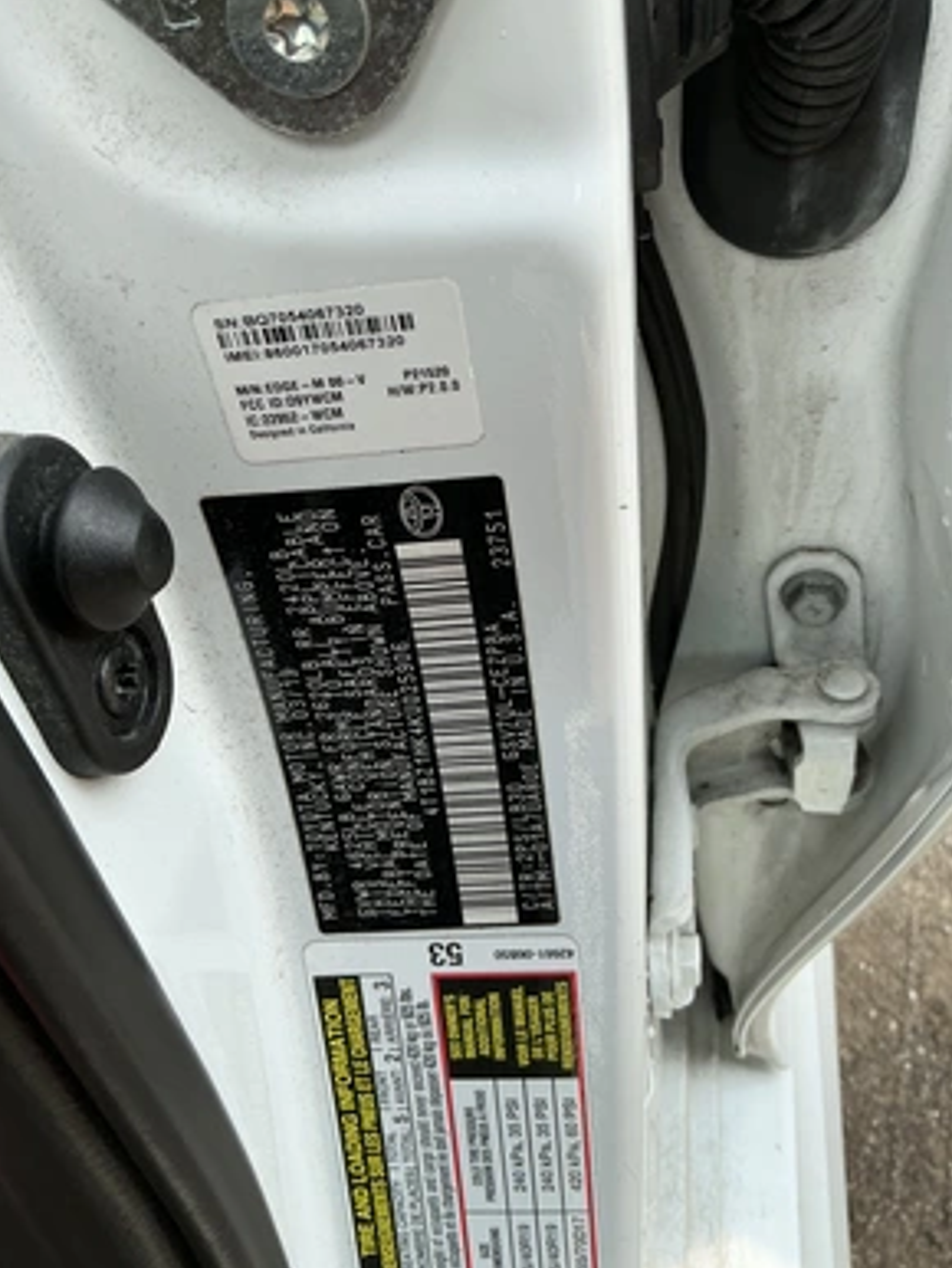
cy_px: 618
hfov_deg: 48.3
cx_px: 479
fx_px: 1062
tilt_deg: -46.0
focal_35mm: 29
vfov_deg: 61.6
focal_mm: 3
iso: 25
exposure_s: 1/380
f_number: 1.8
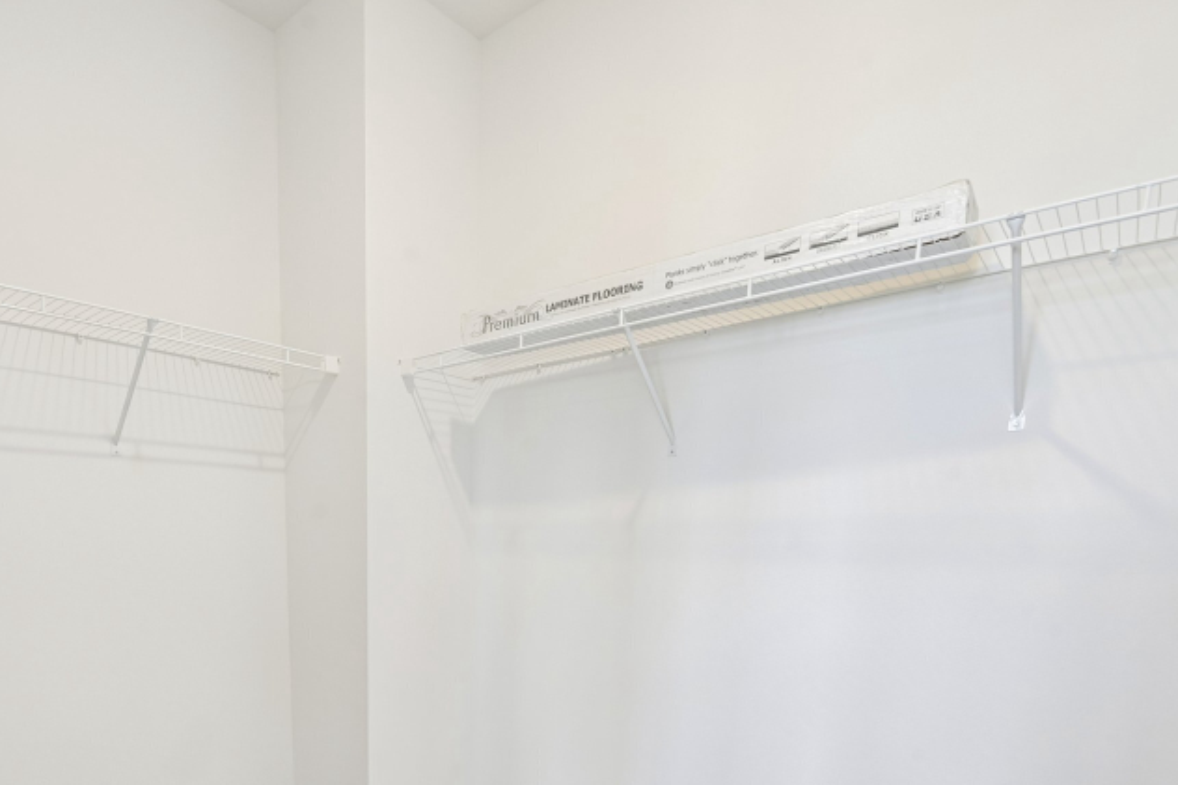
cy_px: 461
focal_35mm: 19
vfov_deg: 64.1
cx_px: 503
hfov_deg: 86.3
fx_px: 622
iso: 220
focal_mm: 16
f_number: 8
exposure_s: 1/15
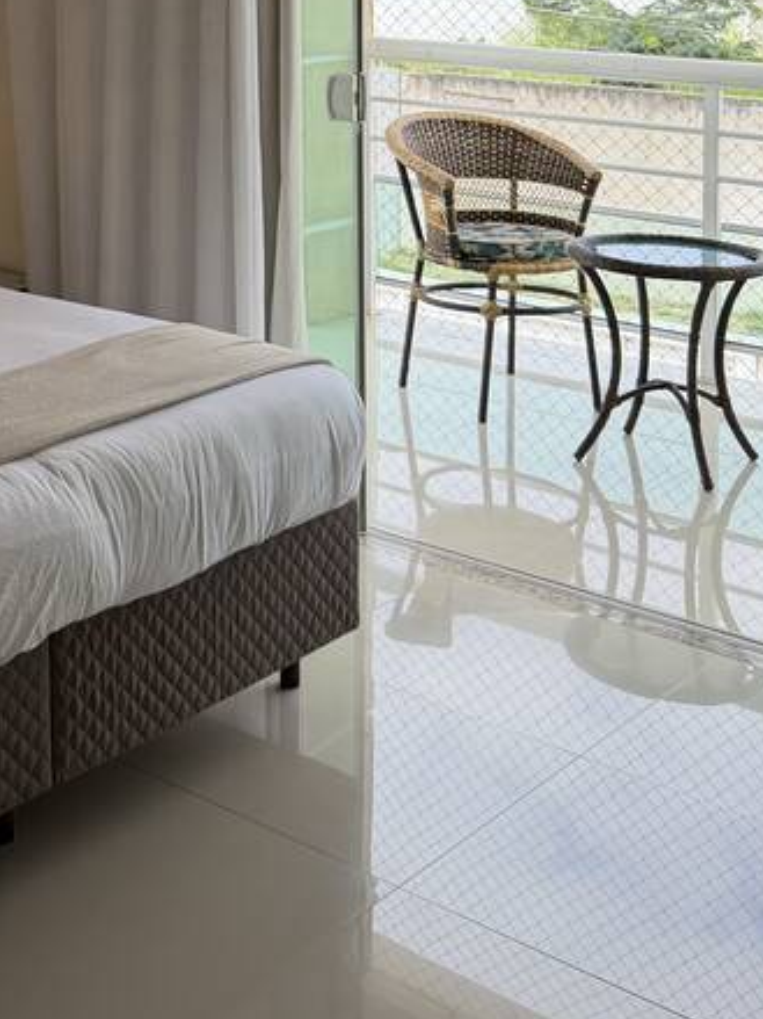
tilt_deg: -1.3
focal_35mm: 59
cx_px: -86
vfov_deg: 29.7
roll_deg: -0.2
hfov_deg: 23.2
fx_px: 1735
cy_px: -77
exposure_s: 1/1106
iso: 100
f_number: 1.78
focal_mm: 6.76
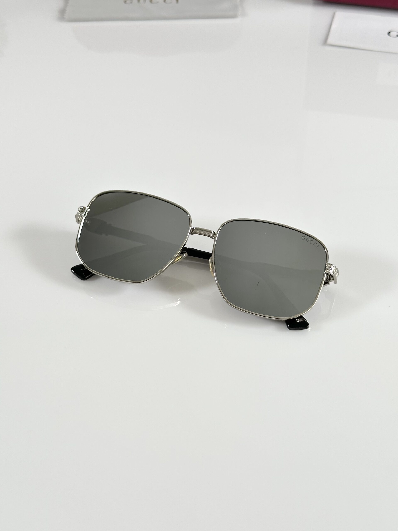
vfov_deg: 39.7
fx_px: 736
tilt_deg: -45.8
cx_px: 199
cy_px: 266
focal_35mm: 48
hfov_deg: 30.3
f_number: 1.78
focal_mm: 6.86
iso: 64
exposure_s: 1/100
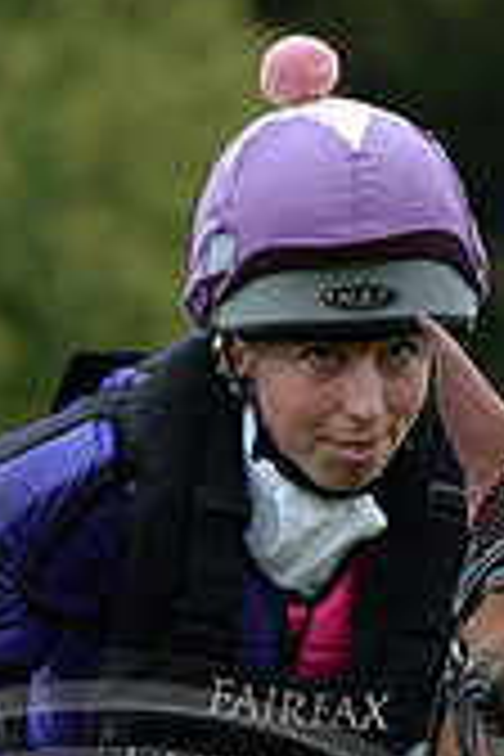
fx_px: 18878
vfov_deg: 2.3
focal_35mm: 899
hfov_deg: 1.5
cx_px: 104
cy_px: 1179
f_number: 6.3
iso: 1000
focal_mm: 260
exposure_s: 1/1000
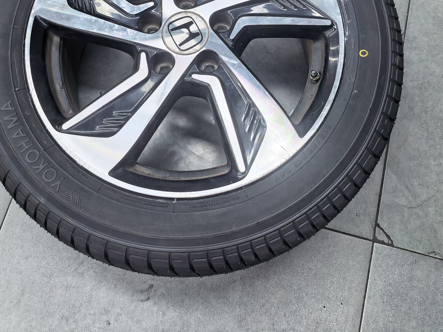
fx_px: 537
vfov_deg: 32.9
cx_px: 220
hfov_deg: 44.8
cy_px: 44
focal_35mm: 42
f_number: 2
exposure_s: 1/333
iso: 200
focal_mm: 6.98
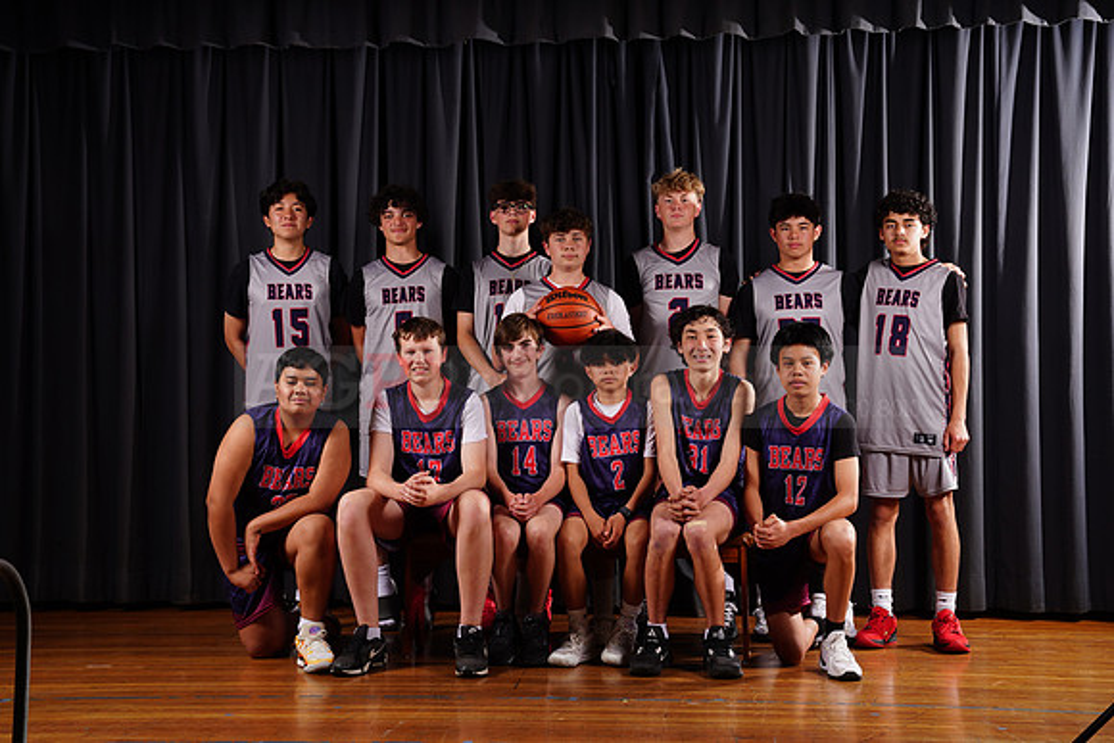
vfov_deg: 26.0
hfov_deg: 38.2
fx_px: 1609
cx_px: 557
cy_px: 372
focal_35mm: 52
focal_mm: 52
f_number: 13
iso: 200
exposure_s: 1/250
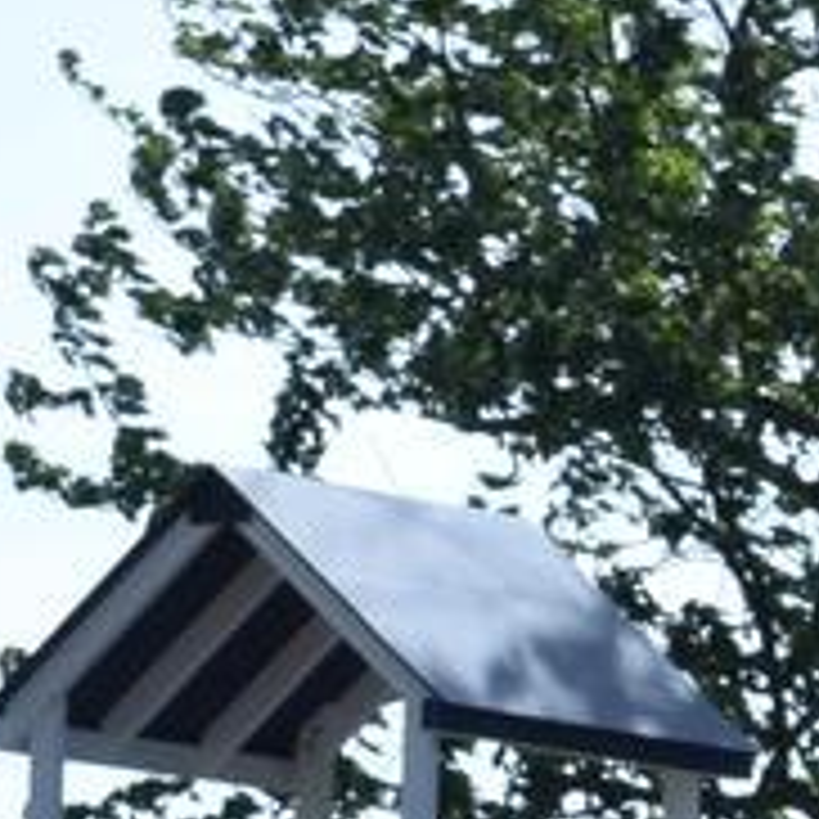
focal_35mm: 444
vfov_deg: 3.9
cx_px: 3168
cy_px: 1685
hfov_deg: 3.7
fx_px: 11879
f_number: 9
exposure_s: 1/320
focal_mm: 31
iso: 200
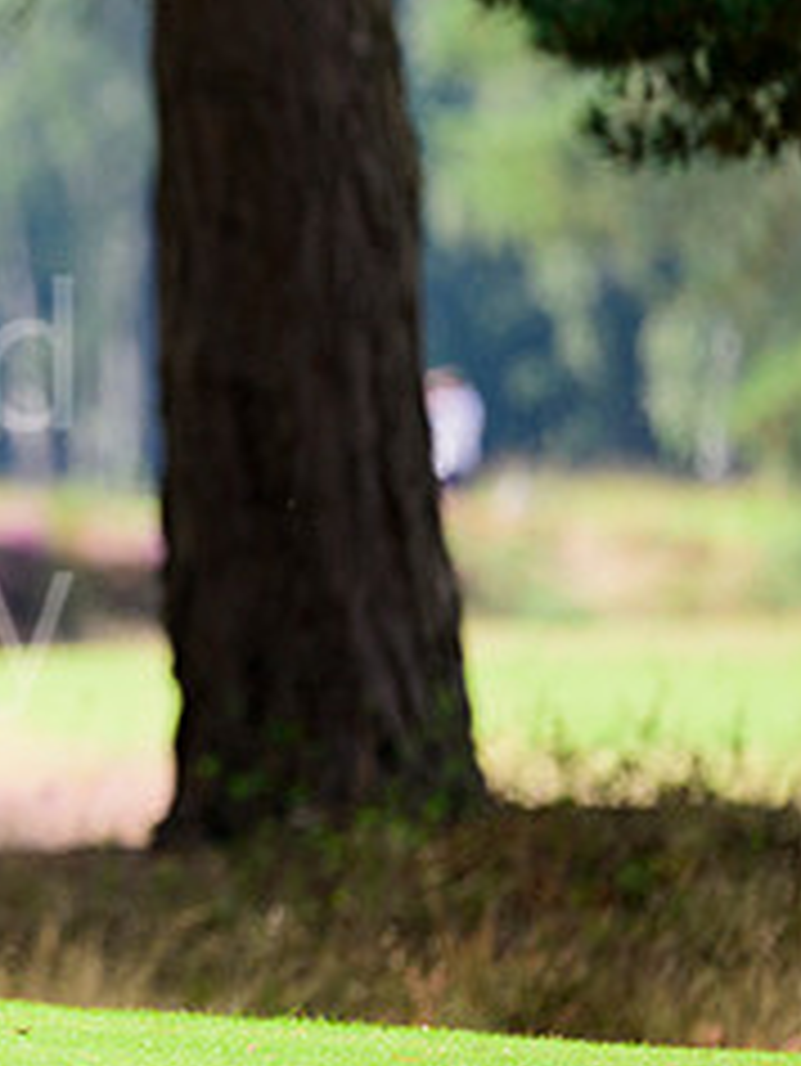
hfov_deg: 1.9
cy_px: 398
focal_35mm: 777
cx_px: -500
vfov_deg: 2.6
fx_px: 23951
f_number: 5.6
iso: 800
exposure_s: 1/1600
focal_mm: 310
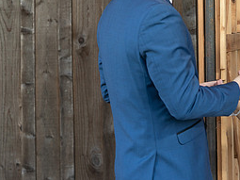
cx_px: 232
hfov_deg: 10.8
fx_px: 1261
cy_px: 65
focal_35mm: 182
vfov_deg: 8.1
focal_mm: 80
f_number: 4
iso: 250
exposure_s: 1/200
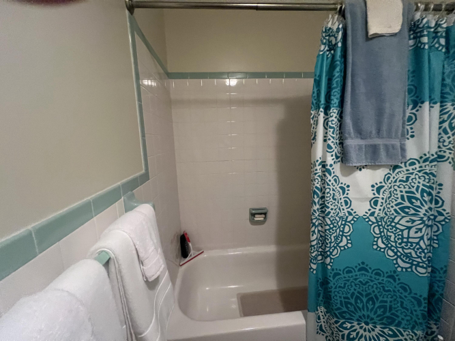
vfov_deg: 89.9
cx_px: 228
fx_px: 171
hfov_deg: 106.2
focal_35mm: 13
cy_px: 170
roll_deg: +1.2
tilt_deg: -11.3
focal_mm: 1.57
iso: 640
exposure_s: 1/60
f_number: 1.8
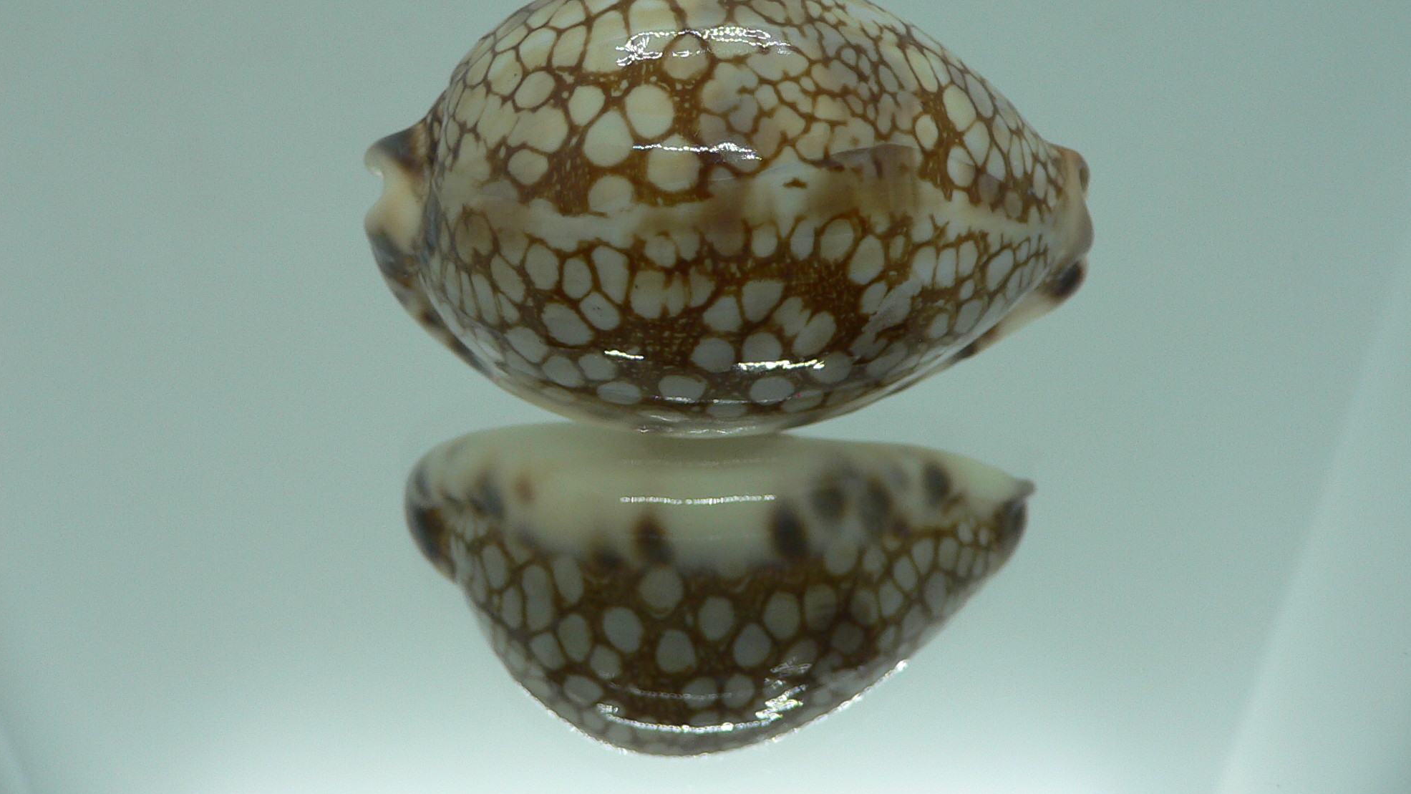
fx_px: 1459
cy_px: 289
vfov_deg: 30.3
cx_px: 718
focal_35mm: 39
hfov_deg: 51.6
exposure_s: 1/60
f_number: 2.8
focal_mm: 4.6
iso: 80
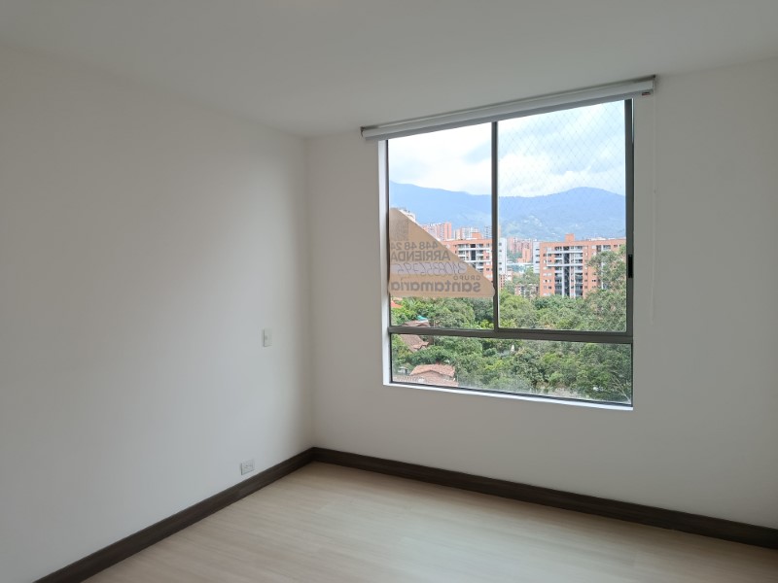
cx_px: 389
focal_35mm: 24
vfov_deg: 56.8
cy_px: 292
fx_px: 539
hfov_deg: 71.6
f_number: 1.7
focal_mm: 5.24
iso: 51
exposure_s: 1/121
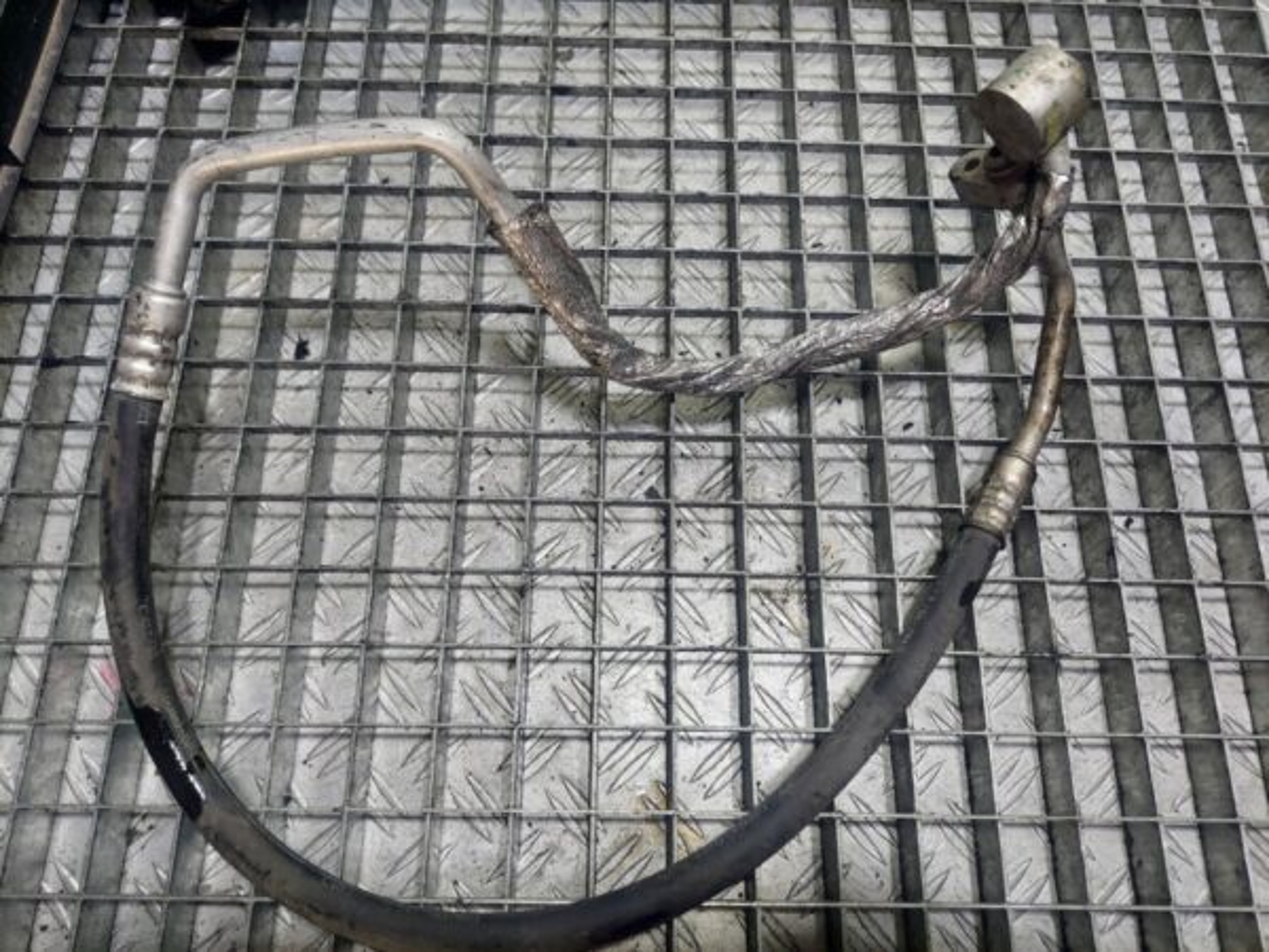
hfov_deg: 69.4
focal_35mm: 25
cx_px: 634
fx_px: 916
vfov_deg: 54.9
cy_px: 476
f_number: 1.8
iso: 80
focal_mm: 5.23
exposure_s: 1/50
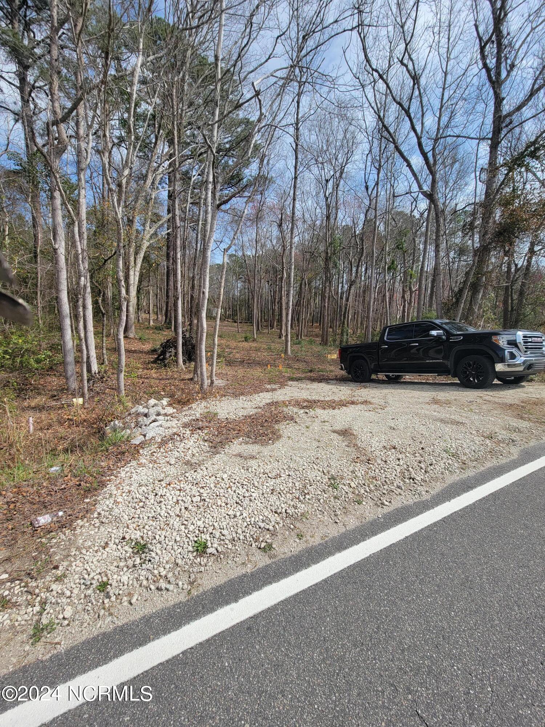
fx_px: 273
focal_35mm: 13
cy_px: 364
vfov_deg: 106.2
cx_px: 272
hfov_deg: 89.9
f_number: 2.2
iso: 50
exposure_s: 1/1700
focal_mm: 2.2
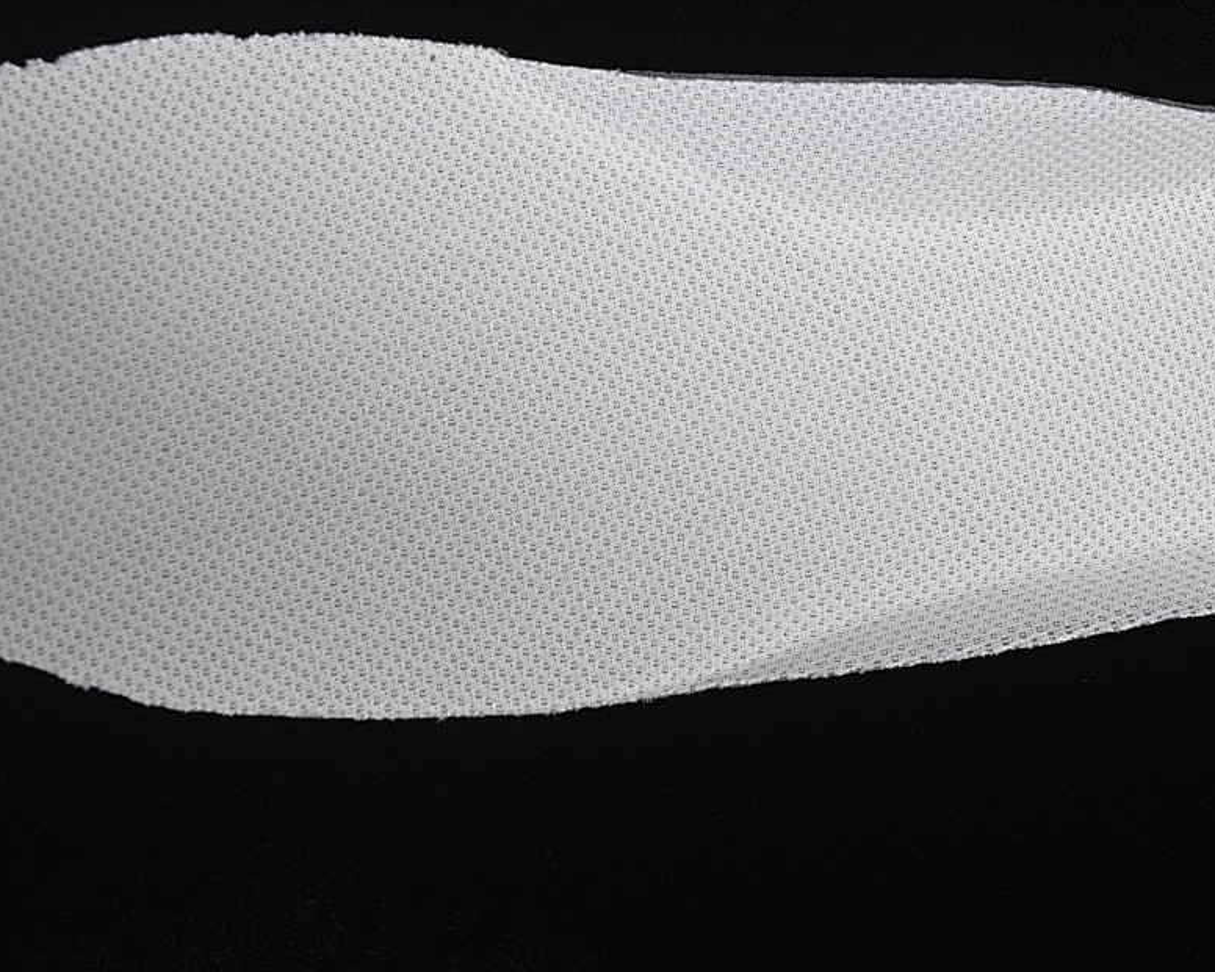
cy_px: 421
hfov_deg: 19.5
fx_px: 3524
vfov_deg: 15.7
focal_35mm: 98
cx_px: 805
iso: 160
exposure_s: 1/80
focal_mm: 50
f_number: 7.1
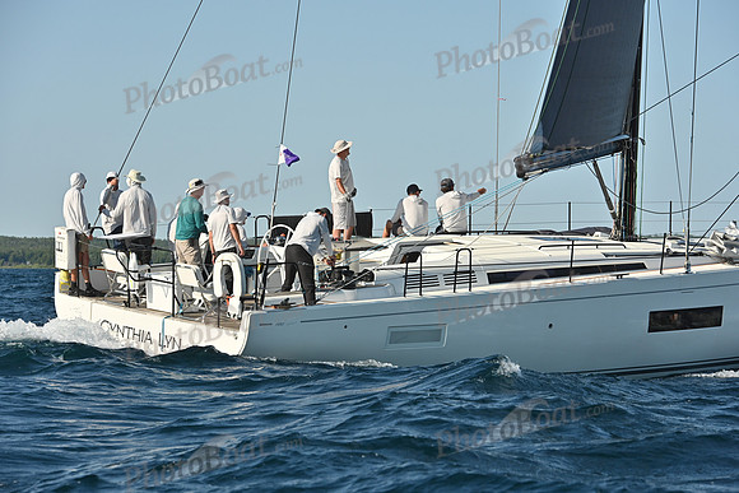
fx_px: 2977
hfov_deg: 14.2
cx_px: 370
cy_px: 246
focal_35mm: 145
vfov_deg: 9.5
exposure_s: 1/1600
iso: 320
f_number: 8
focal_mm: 145
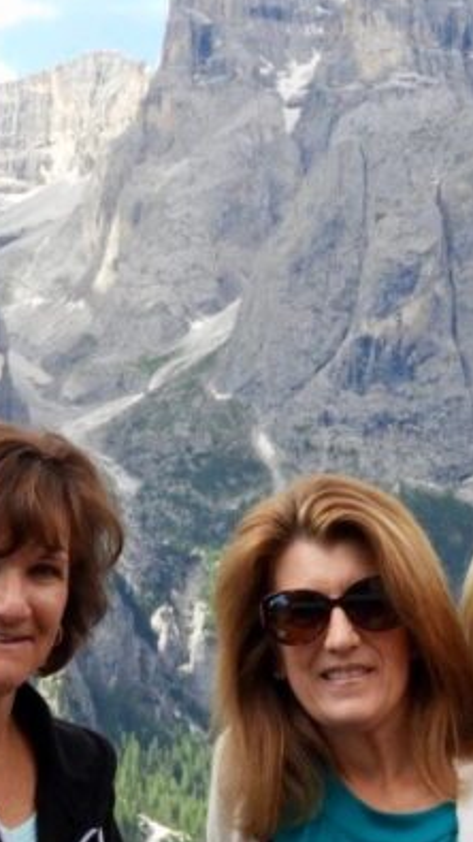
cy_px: 492
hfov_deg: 10.7
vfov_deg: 18.9
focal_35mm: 113
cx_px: 175
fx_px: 2521
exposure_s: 1/400
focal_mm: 7.2
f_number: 3.8
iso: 100
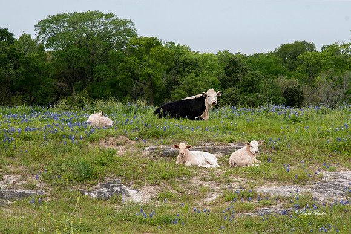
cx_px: 217
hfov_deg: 13.8
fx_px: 1448
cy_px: 118
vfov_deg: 9.2
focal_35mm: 148
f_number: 10
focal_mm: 80
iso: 200
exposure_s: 1/200
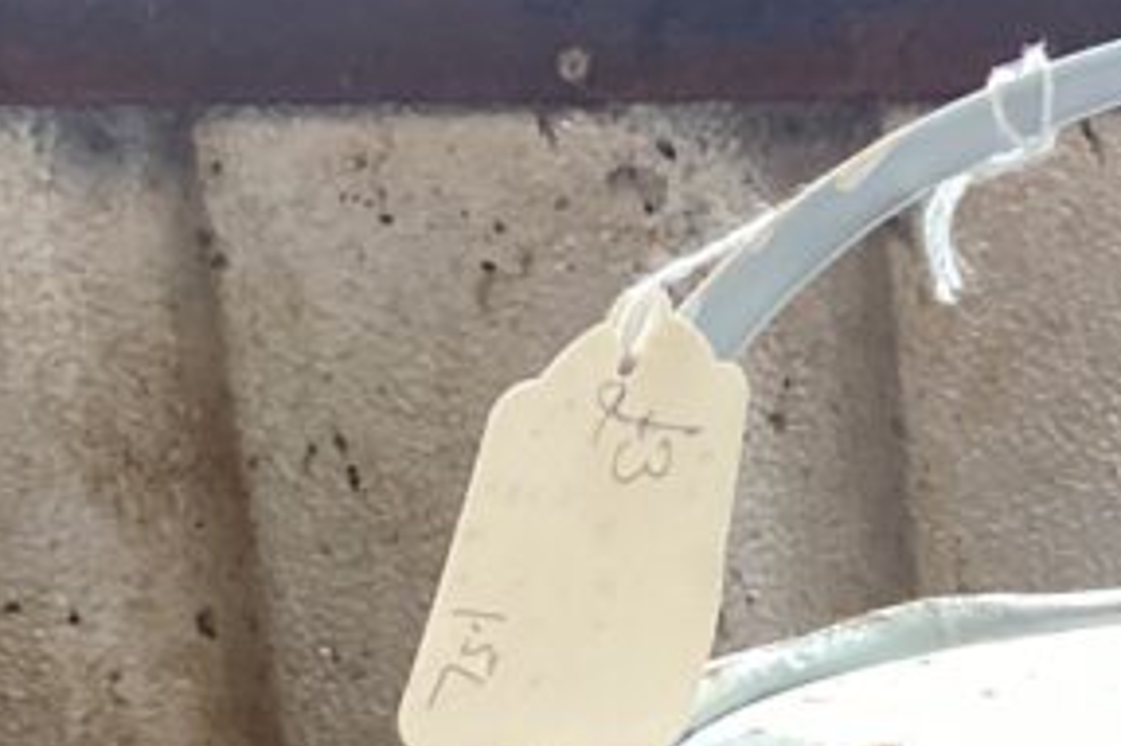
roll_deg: +0.9
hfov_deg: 16.8
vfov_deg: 10.8
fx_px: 3579
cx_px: 1461
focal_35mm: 115
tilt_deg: -25.2
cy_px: 1523
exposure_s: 1/50
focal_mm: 3.3
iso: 125
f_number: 2.4
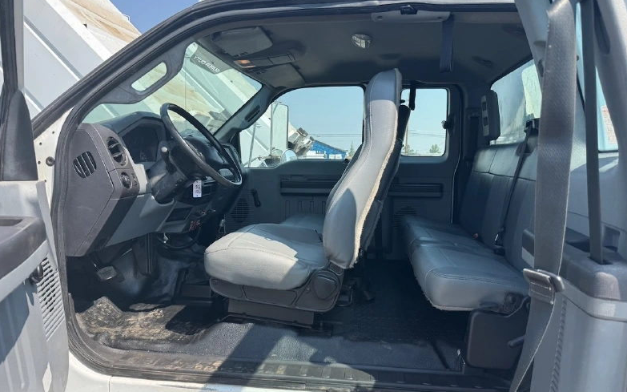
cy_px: 204
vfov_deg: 47.6
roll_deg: -0.6
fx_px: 444
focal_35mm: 26
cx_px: 318
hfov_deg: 70.4
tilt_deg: -7.2
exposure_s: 1/1395
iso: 80
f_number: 1.78
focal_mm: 6.76
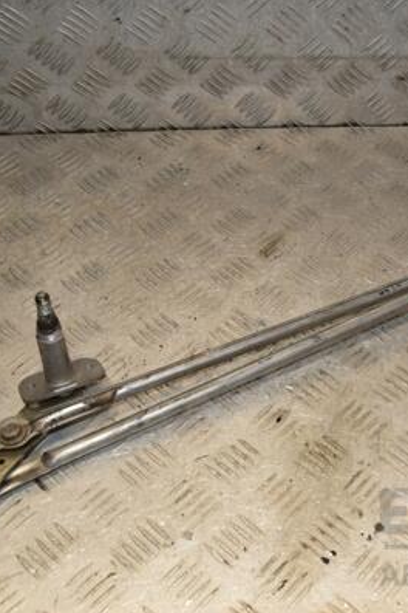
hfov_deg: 26.3
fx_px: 850
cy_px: 305
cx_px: 351
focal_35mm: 50
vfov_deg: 39.6
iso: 800
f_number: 8
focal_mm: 22
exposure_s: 1/200
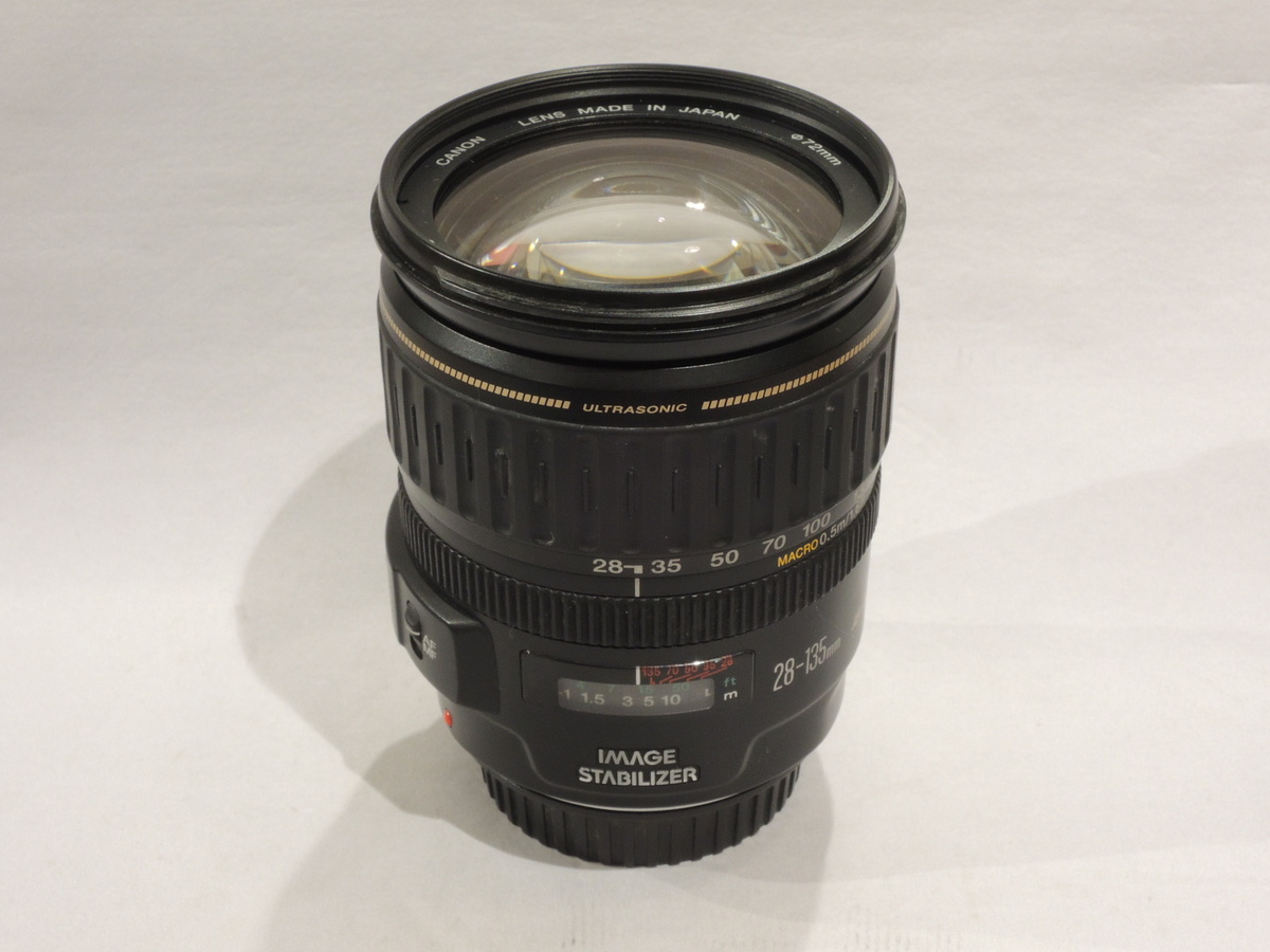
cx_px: 635
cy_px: 476
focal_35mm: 62
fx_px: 2275
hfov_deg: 31.2
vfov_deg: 23.7
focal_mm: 11.1
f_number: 7.4
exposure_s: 1/25
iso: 400
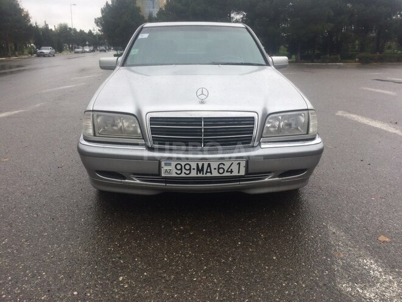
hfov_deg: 61.7
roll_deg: +1.6
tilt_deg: -17.7
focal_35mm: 29
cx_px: 201
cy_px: 151
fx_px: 337
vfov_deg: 48.2
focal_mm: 4.15
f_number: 2.2
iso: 32
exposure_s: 1/331
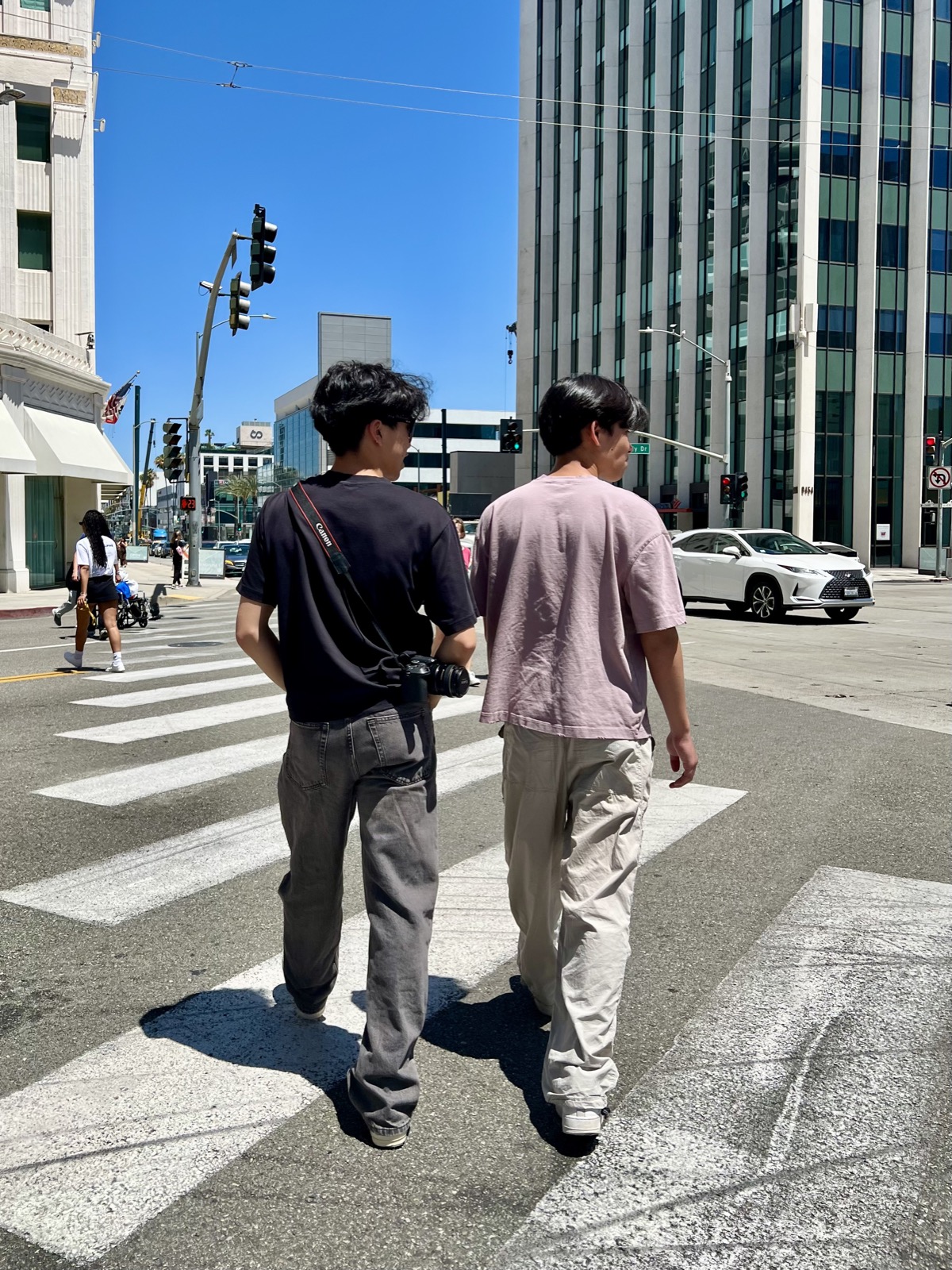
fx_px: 953
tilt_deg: -0.4
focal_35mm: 26
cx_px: 476
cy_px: 635
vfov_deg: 67.3
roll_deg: +2.1
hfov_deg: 53.1
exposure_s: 1/4115
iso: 50
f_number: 1.5
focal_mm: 5.7
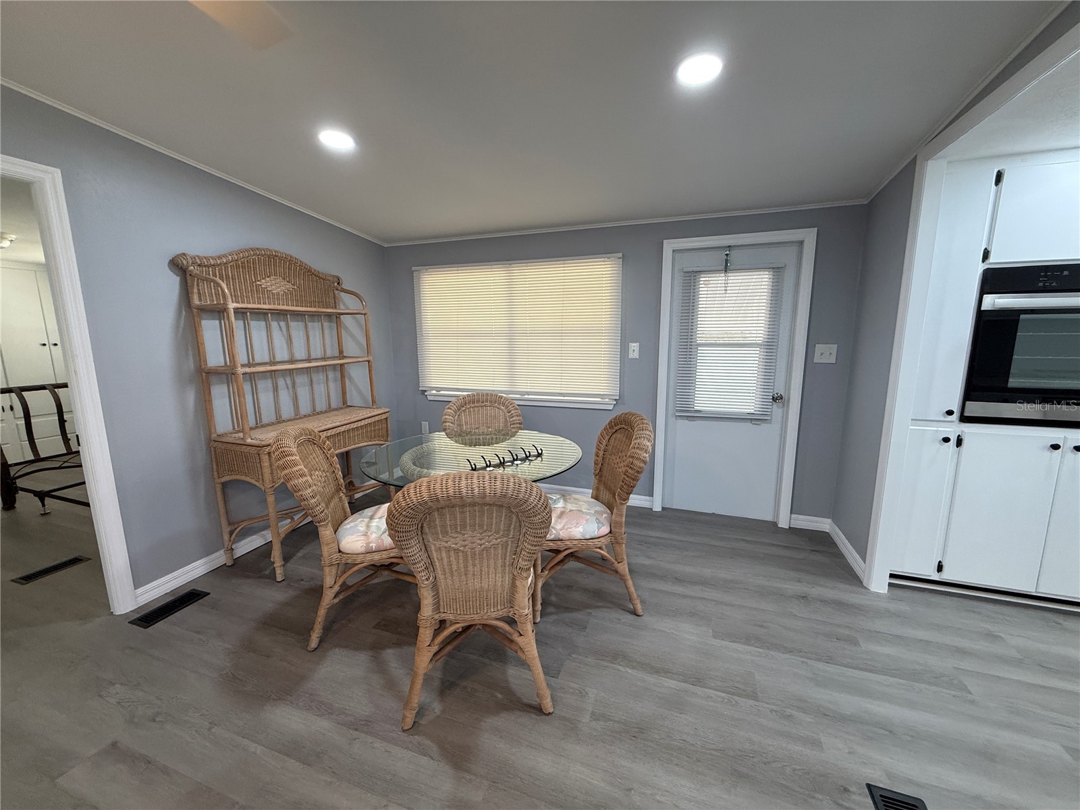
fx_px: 437
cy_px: 405
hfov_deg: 102.1
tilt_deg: -9.0
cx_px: 540
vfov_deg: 85.7
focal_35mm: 14
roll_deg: +0.6
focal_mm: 2.22
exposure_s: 1/120
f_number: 2.2
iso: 160
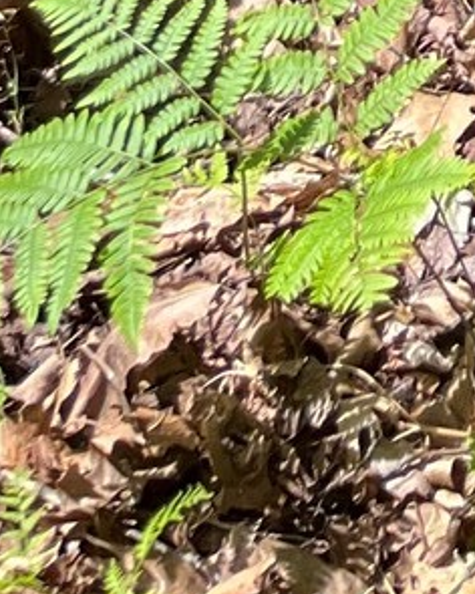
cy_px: -1373
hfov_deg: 8.0
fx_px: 3093
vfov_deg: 8.5
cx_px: 1188
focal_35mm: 176
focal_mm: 5.1
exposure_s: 1/714
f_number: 1.6
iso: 50
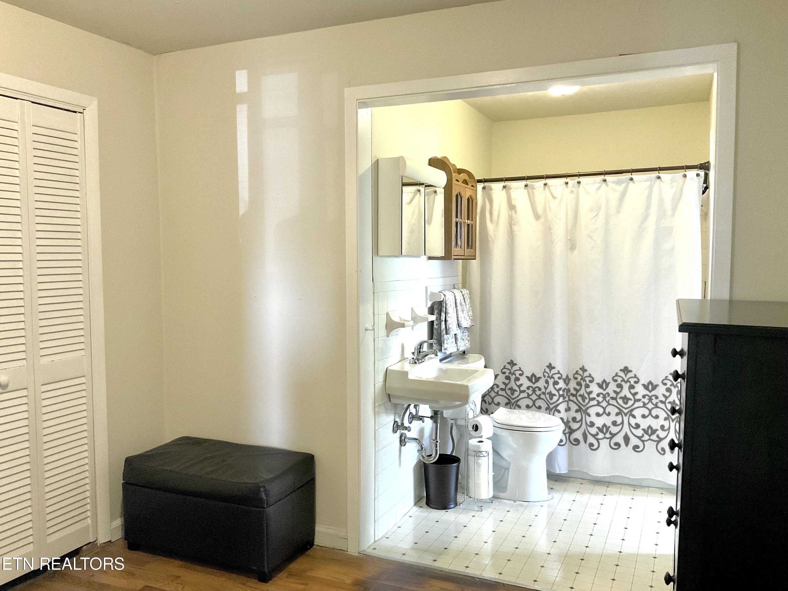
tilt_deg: -3.5
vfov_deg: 48.2
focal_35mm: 29
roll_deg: +0.5
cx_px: 394
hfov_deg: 61.7
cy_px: 296
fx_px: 660
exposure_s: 1/60
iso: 250
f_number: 1.8
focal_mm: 3
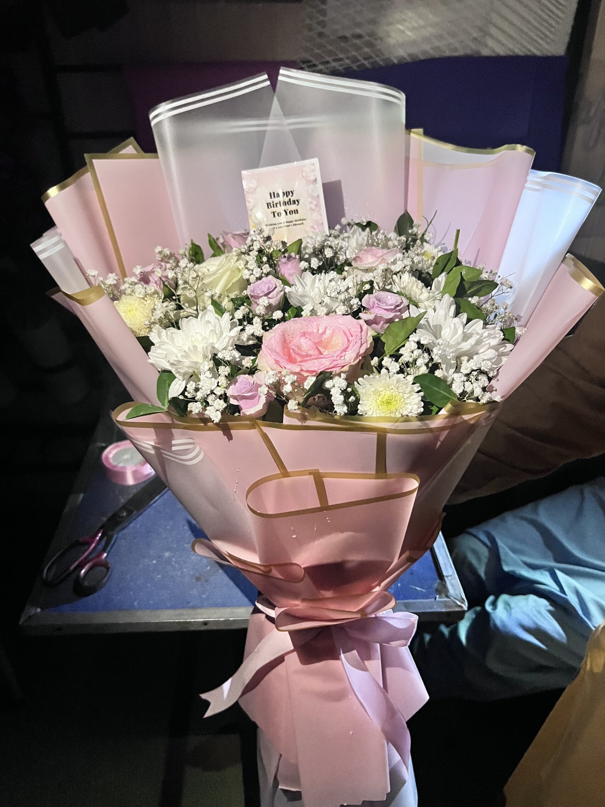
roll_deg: +0.8
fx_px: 606
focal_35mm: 26
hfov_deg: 53.1
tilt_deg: -32.4
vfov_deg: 67.3
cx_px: 302
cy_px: 404
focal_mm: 5.7
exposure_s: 1/40
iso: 500
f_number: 1.5
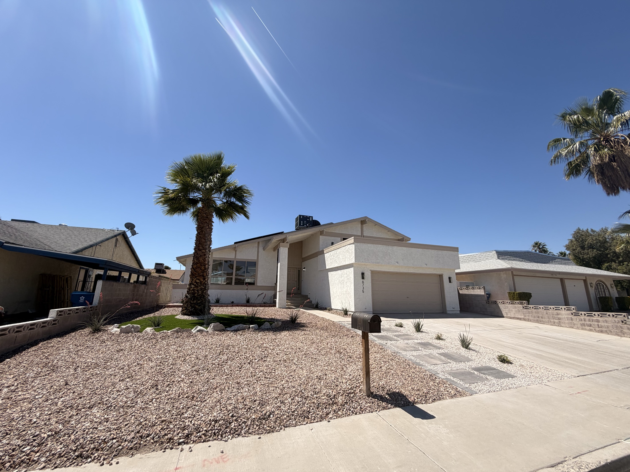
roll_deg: -1.2
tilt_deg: +12.9
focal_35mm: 14
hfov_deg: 102.1
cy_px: 236
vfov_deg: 85.7
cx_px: 315
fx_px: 255
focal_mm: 2.22
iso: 20
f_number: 2.2
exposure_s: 1/1087
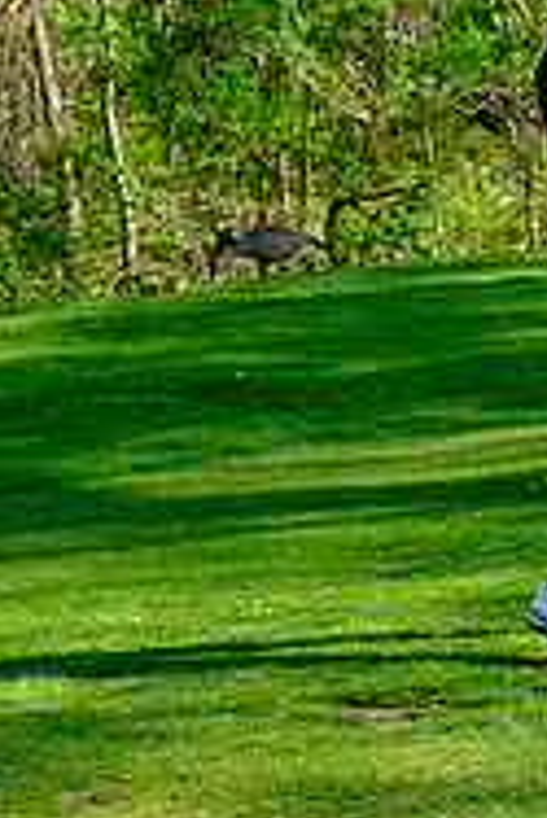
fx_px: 4595
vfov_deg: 10.2
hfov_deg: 6.8
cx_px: 648
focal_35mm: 202
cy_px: 236
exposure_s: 1/210
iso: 250
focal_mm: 56.3
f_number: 5.6
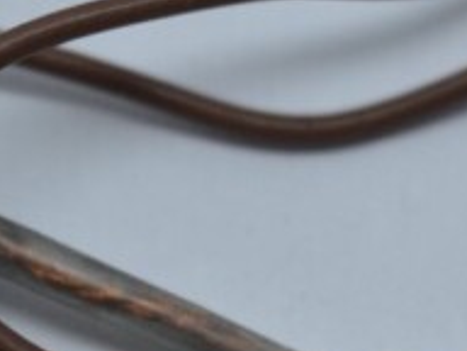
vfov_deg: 5.0
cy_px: 35
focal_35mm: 298
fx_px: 4018
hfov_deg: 6.6
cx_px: 323
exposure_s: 1/125
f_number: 5.6
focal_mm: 55
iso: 400
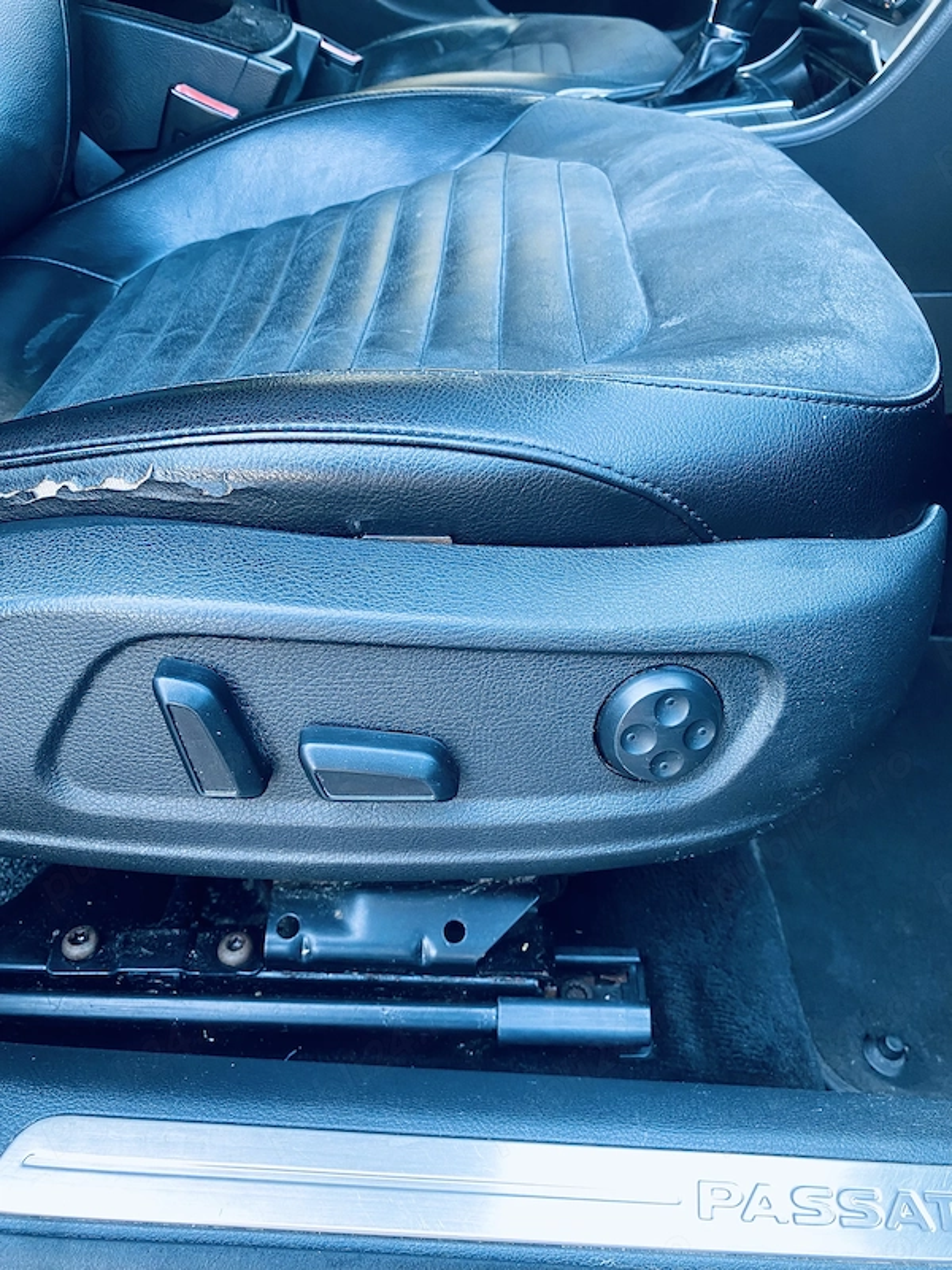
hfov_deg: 53.1
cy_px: 635
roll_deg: +0.0
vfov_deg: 67.3
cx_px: 476
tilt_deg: -37.6
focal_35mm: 26
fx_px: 953
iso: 125
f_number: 1.8
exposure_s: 1/71
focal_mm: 4.25
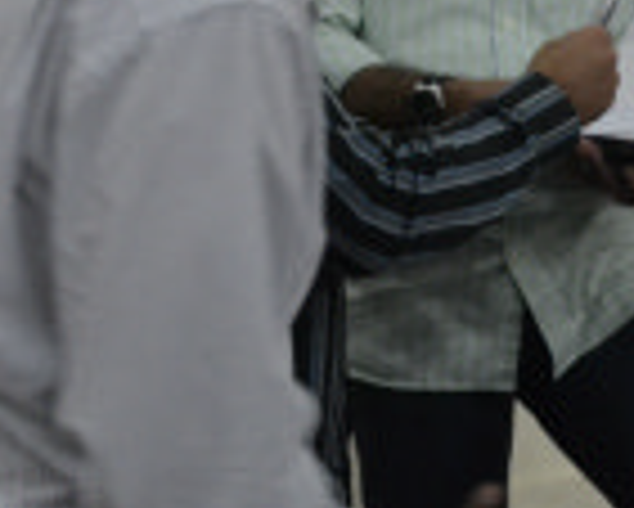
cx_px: 724
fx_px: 2065
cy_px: 101
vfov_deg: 13.9
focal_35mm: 110
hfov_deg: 16.8
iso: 2500
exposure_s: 1/60
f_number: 3.8
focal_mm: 22
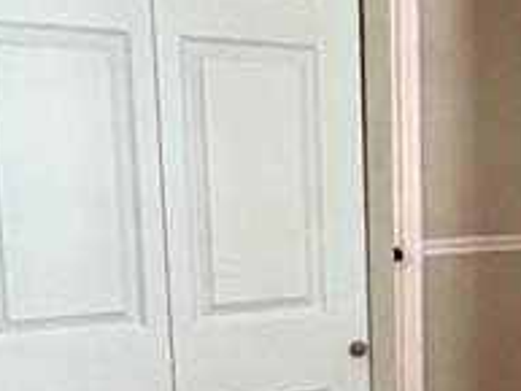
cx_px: 672
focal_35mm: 69
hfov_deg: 24.6
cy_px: 337
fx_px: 1039
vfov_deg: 21.0
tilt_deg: -10.6
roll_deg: -1.4
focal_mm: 1.57
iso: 640
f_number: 1.8
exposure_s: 1/60
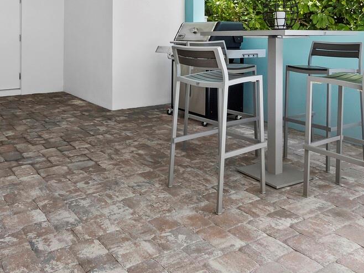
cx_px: 132
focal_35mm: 34
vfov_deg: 38.9
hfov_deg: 53.2
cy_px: 28
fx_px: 358
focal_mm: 7
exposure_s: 1/50
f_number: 11
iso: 400
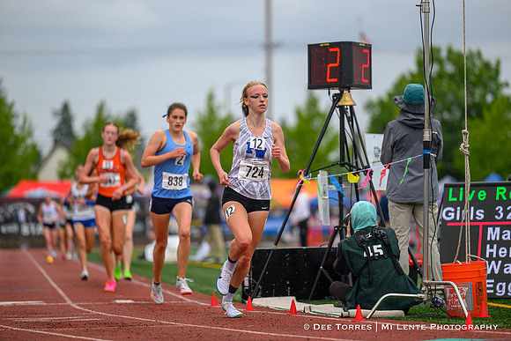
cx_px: 256
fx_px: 2839
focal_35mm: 200
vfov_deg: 6.9
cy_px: 170
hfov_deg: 10.3
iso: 140
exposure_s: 1/2000
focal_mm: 200
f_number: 2.8
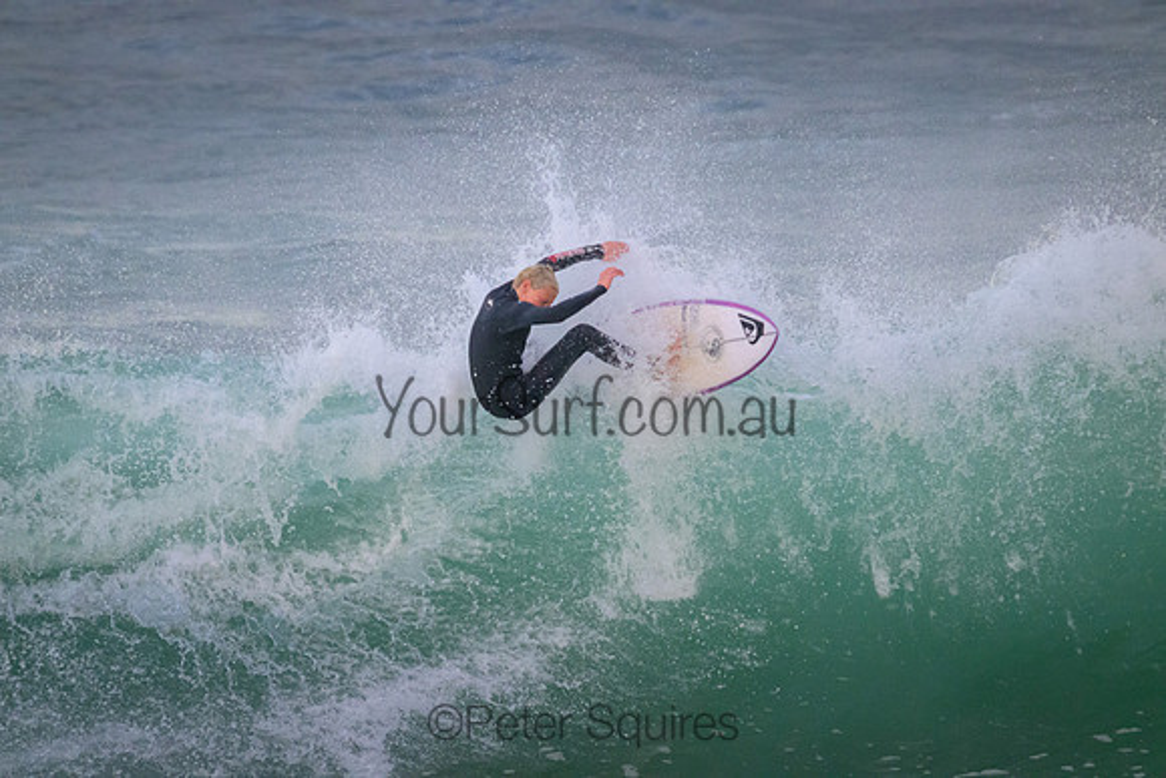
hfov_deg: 2.6
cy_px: 389
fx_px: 25916
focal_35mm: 800
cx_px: 583
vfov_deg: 1.7
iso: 7200
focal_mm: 800
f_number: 11
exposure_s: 1/1250
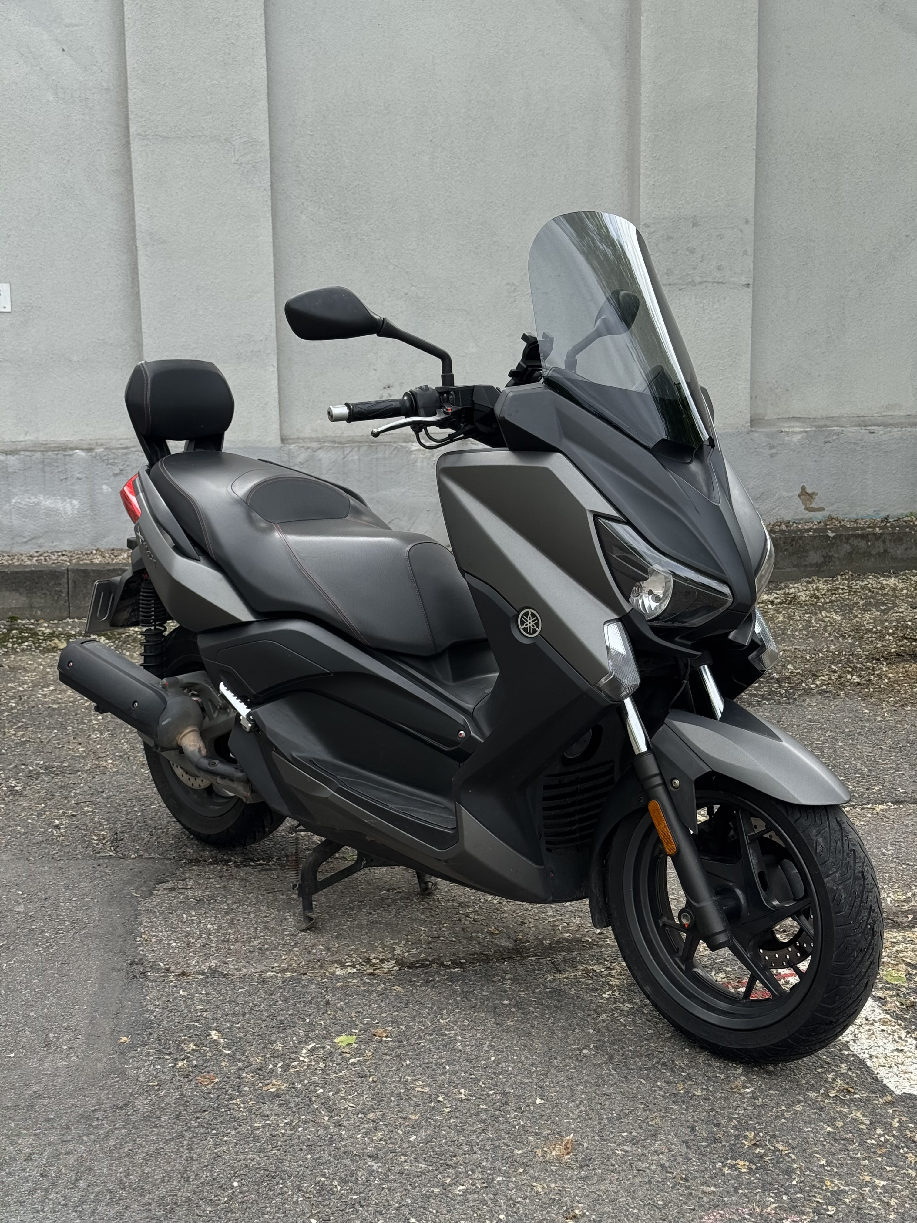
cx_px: 458
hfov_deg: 30.3
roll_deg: +1.1
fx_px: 1695
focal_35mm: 48
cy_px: 612
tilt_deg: -9.3
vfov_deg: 39.7
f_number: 1.78
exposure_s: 1/1043
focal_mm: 6.76
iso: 64
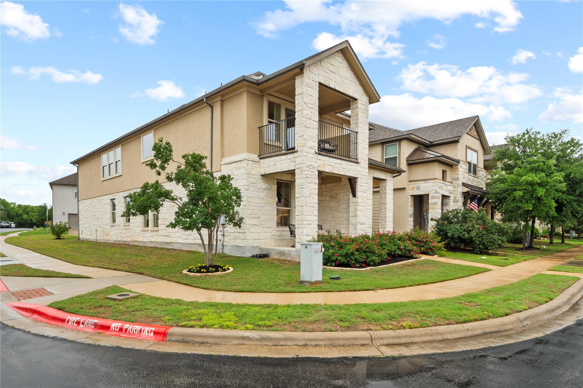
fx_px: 279
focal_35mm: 17
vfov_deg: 69.6
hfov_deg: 92.4
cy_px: 194
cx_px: 292
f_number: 11
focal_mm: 11.5
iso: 250
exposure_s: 1/6
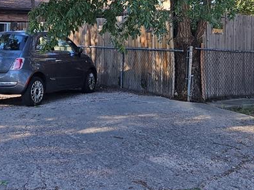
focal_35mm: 60
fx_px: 440
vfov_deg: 23.6
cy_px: 11
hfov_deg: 32.1
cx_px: 97
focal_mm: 5.4
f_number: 1.8
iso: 25
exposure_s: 1/269
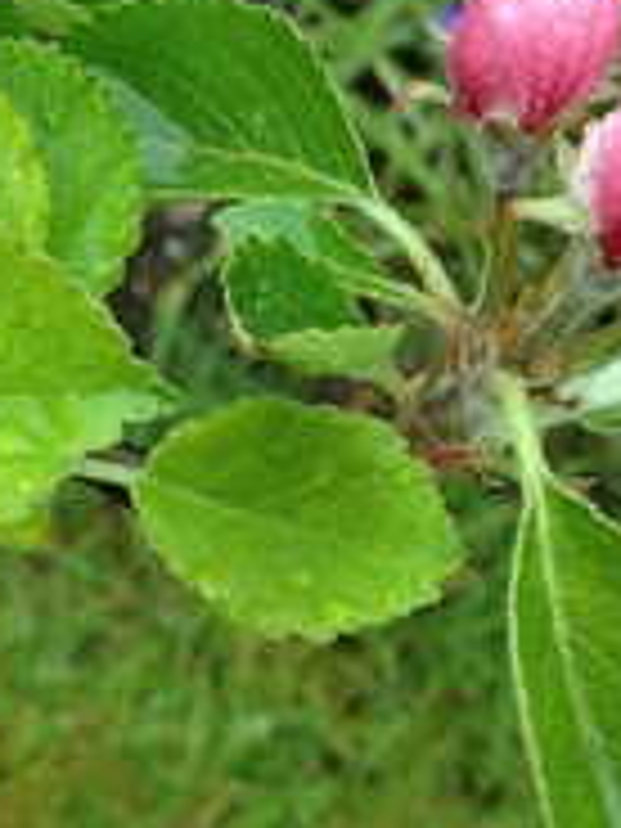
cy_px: 166
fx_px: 2727
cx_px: -342
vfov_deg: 17.1
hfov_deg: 12.3
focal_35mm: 114
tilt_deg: -59.0
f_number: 2.4
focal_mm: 4.28
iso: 50
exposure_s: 1/149
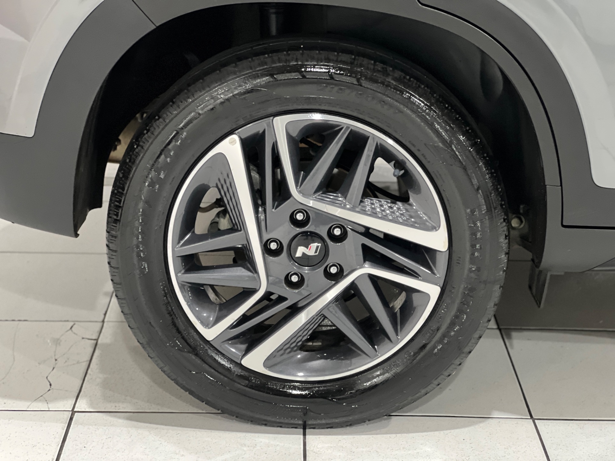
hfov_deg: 25.3
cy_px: 230
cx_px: 308
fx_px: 1368
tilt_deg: -18.8
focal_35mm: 77
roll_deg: -1.4
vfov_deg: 19.1
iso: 400
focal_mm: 9
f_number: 2.8
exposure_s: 1/15
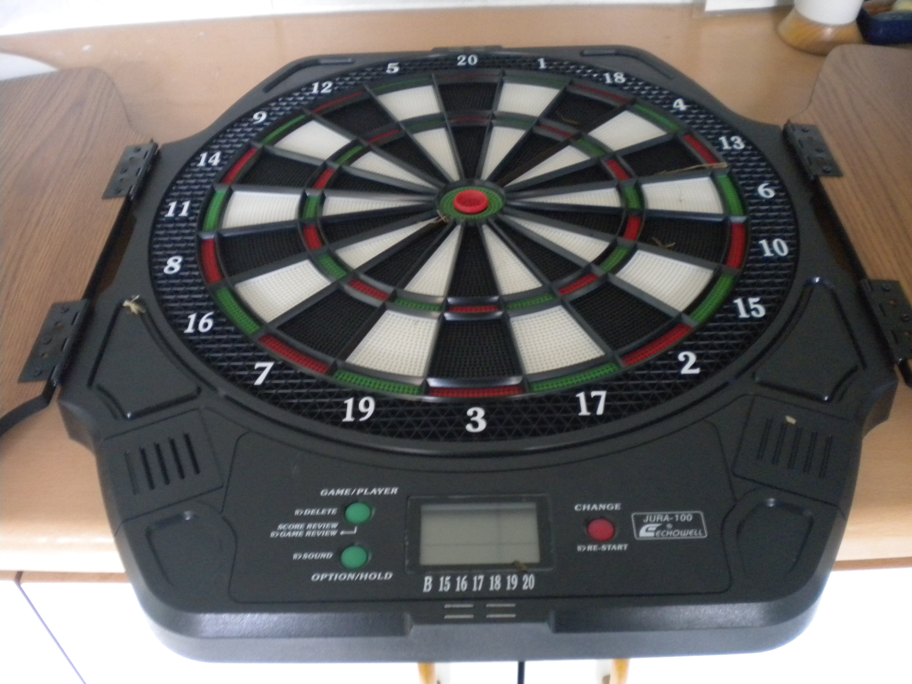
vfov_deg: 40.7
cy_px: 342
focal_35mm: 35
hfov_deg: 52.6
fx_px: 922
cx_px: 456
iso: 400
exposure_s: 1/9.6
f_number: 3.1
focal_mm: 6.3
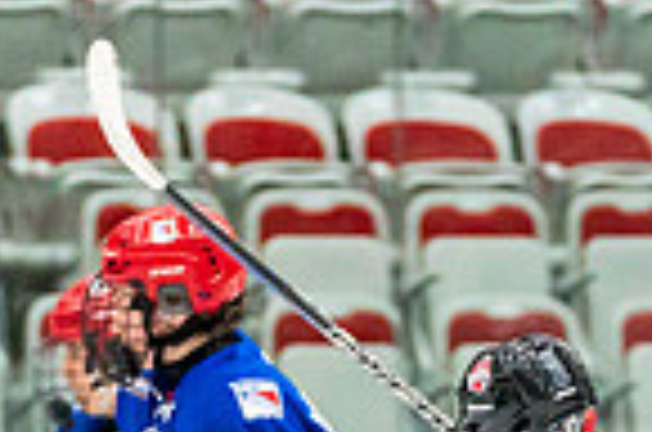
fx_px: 13933
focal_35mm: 771
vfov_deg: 1.8
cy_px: 1027
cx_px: 198
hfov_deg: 2.7
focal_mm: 154
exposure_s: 1/1250
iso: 3200
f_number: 2.8
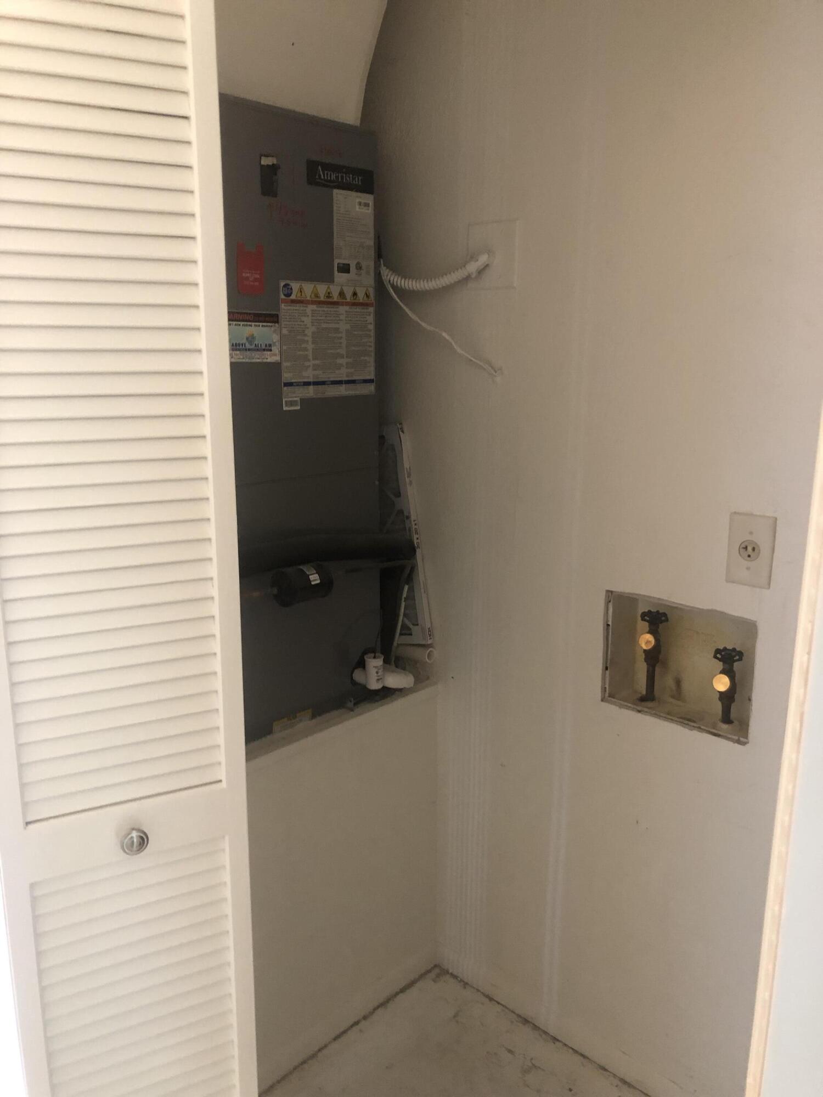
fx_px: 888
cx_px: 412
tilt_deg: -13.4
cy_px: 548
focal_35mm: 28
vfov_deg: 63.4
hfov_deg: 49.7
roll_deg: -0.5
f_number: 1.8
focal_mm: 3.99
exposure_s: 1/15
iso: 80
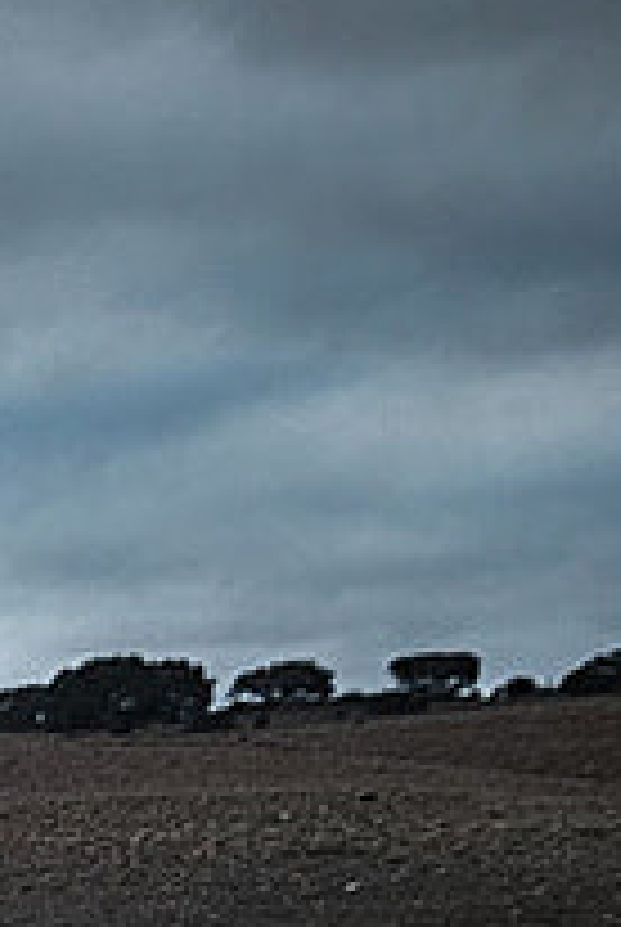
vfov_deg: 13.2
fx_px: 3198
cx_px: -1611
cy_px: 2092
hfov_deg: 8.2
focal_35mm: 124
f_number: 8
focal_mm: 16
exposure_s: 1/1.67
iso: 50
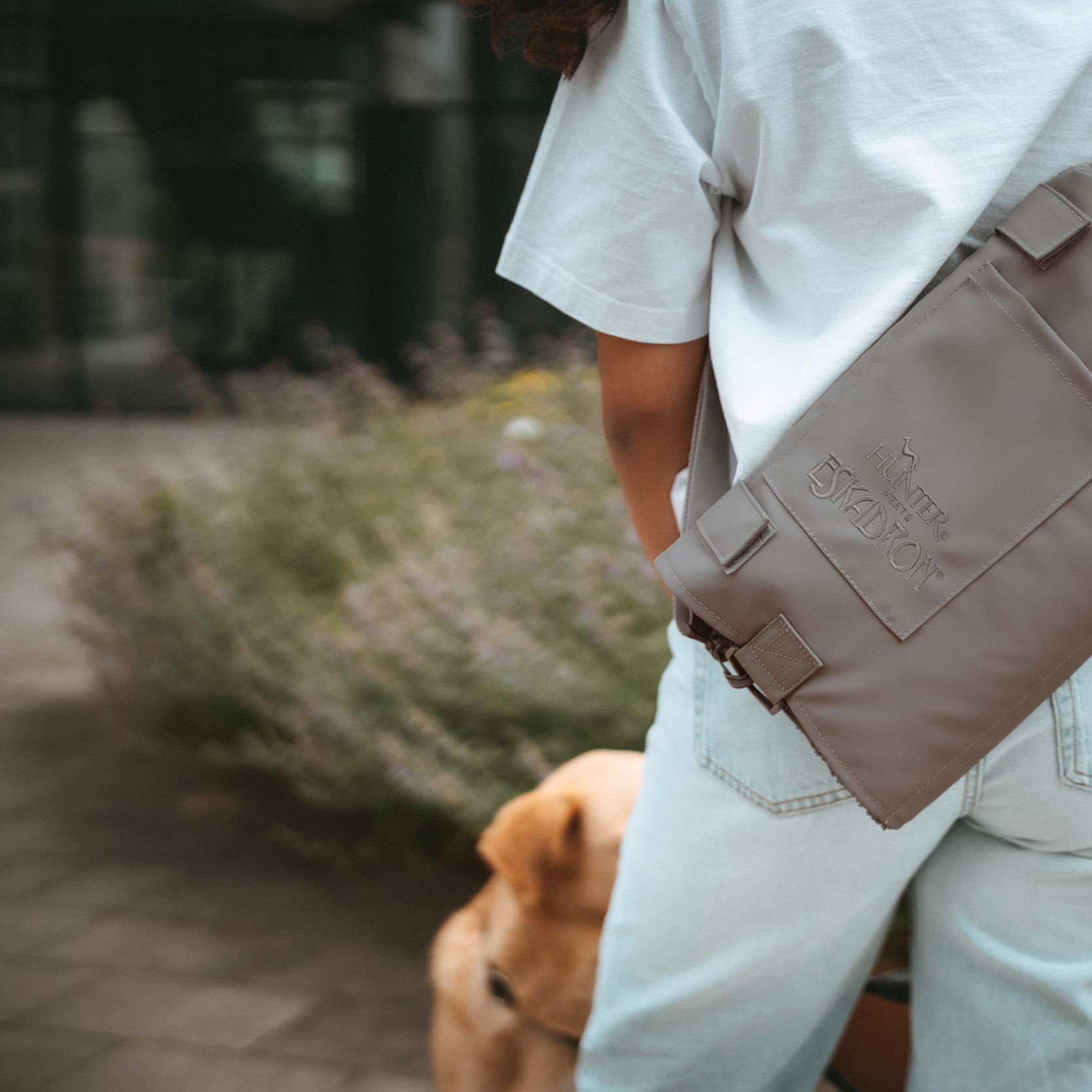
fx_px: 2284
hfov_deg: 26.6
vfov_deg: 26.9
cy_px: 548
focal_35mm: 64
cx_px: 789
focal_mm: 50
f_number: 1.8
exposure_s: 1/8000
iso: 400
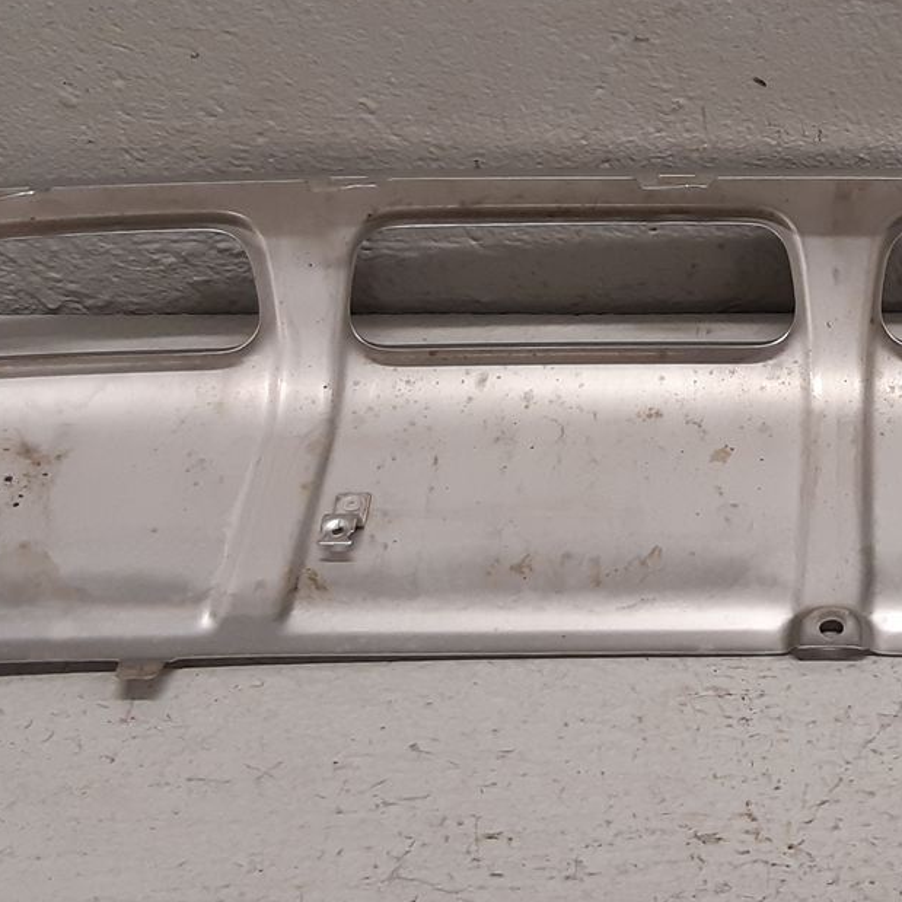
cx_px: 823
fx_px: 2241
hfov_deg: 22.2
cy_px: 309
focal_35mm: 76
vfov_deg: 22.7
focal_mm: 3.93
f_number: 1.7
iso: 125
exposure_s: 1/50
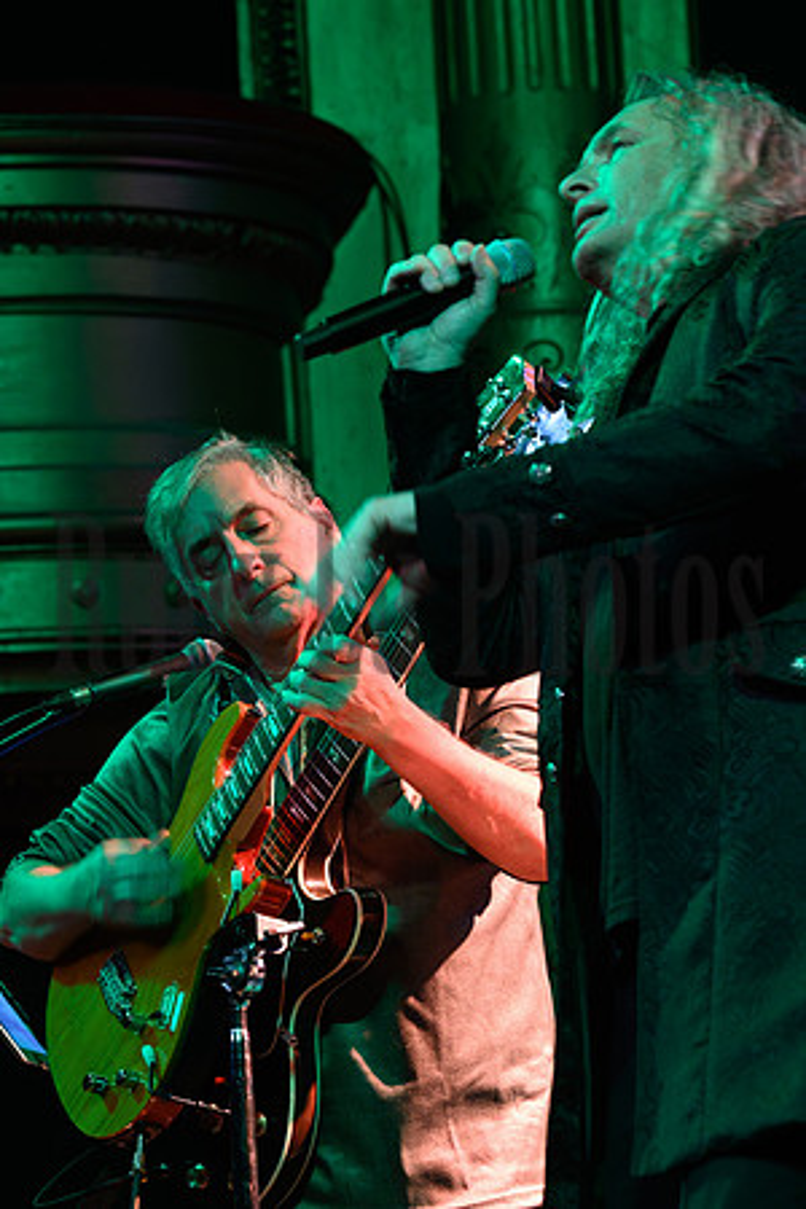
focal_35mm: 200
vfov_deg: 10.3
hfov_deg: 6.9
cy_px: 604
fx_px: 6716
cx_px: 403
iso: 6400
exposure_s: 1/40
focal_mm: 200
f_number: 8
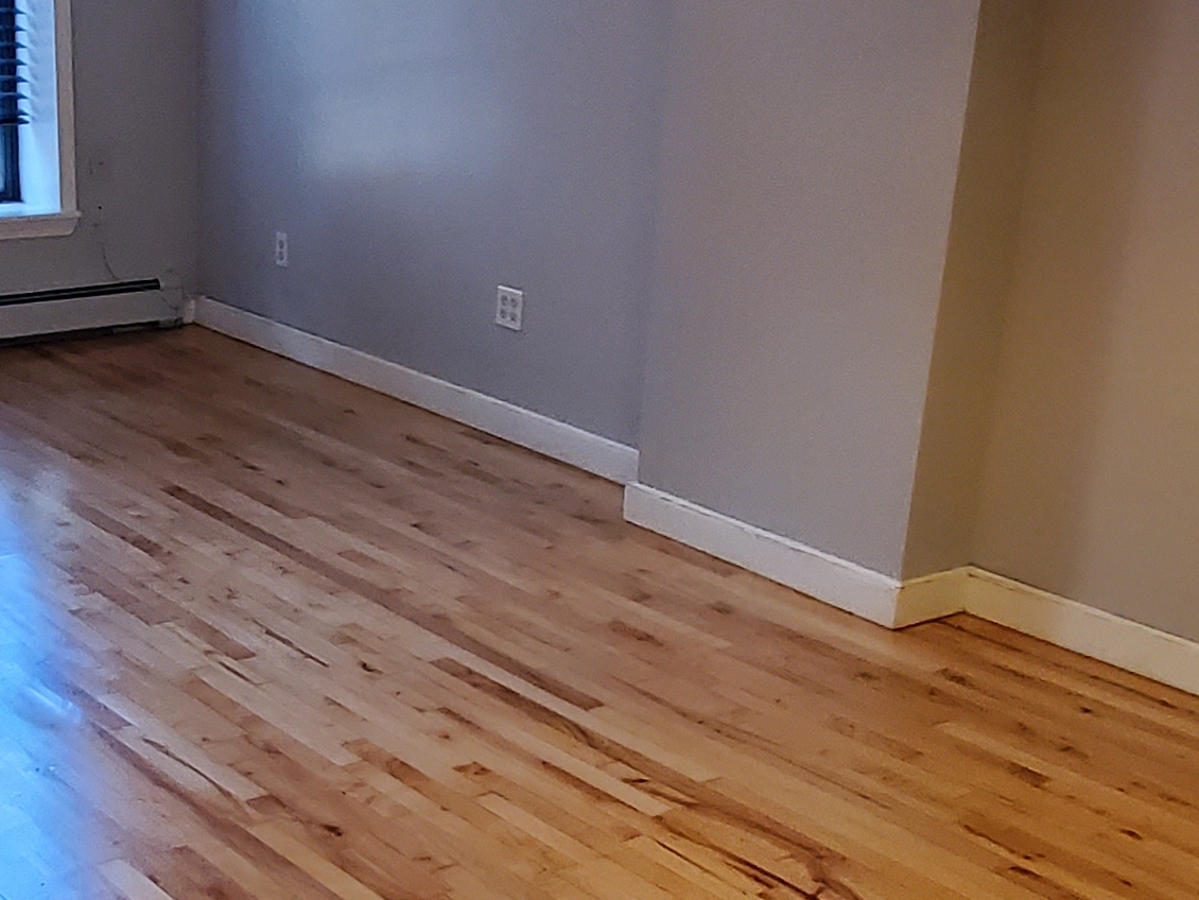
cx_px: 358
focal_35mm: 53
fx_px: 1836
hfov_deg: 35.6
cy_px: 587
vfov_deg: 27.4
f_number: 2.2
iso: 400
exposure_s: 1/60
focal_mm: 1.8
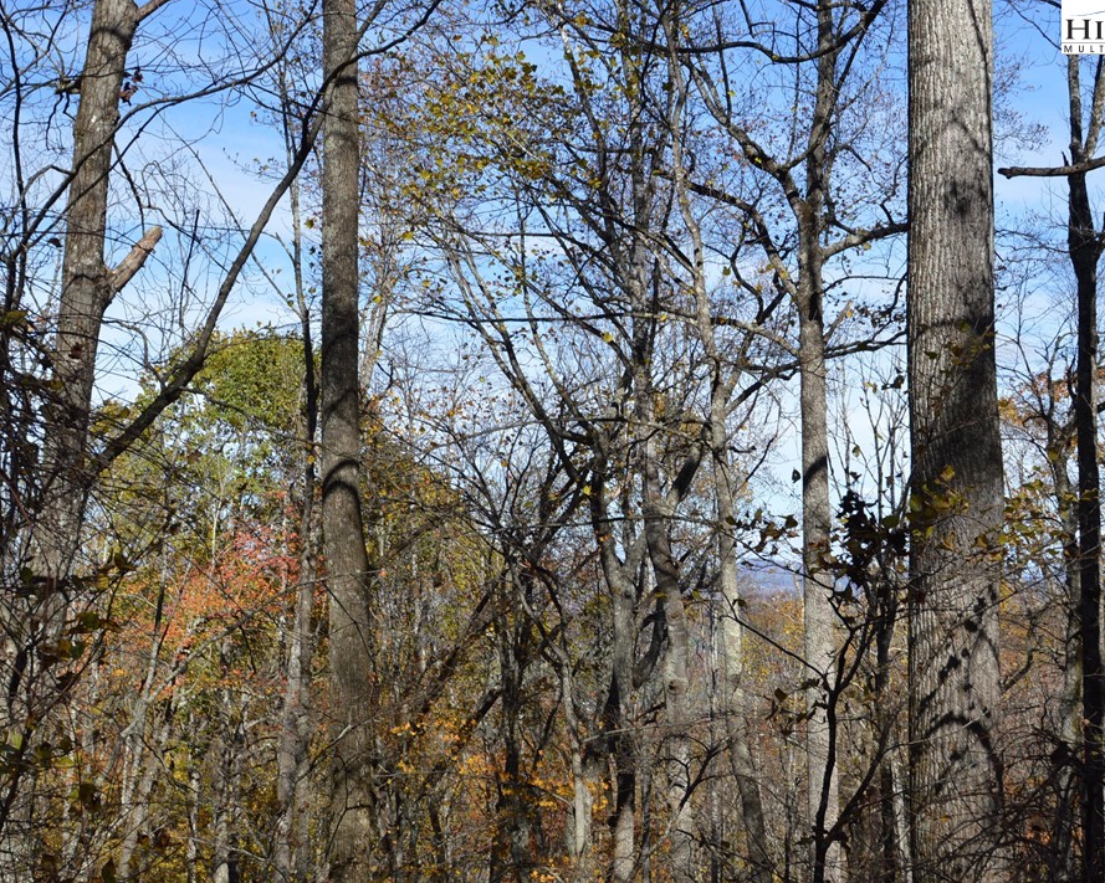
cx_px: 656
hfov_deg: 34.1
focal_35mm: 55
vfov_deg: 27.6
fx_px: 1799
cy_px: 436
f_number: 8
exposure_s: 1/250
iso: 100
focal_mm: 32
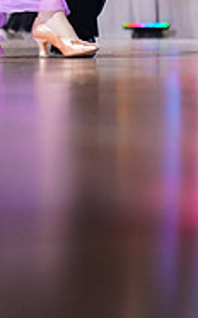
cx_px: -1
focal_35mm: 223
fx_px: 1928
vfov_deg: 9.2
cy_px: -138
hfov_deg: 5.9
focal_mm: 70
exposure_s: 1/400
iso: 2000
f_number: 2.8
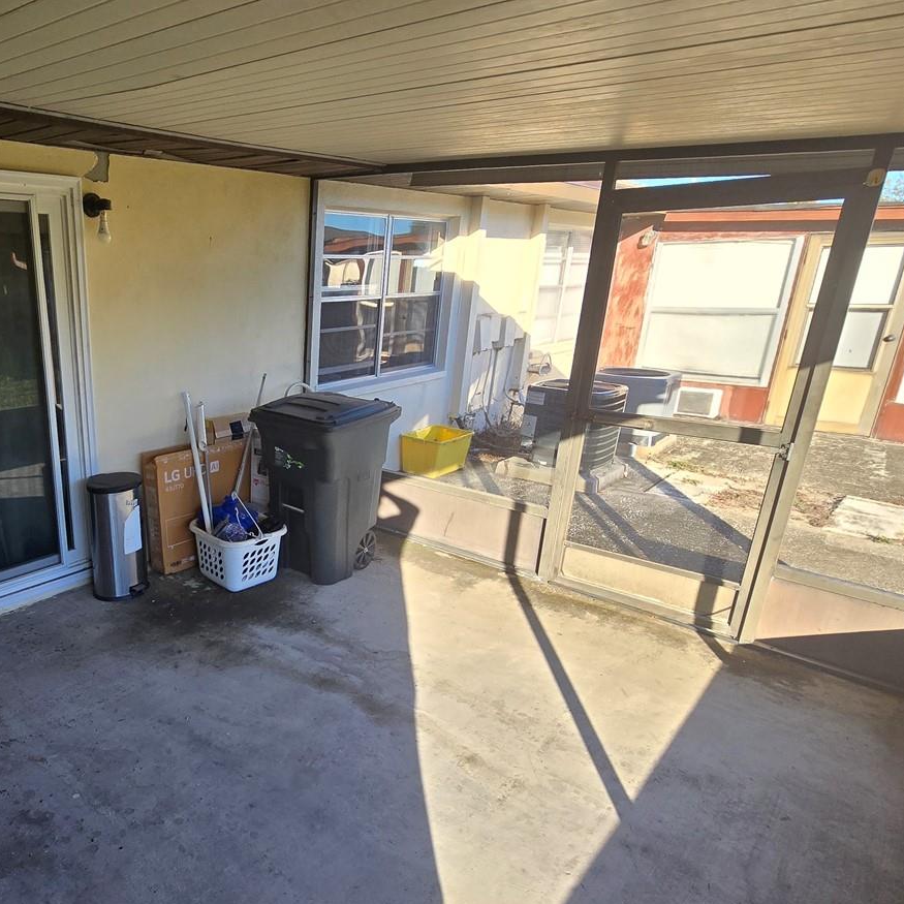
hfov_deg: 66.1
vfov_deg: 71.9
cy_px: 503
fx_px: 620
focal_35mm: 21
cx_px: 192
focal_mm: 2.2
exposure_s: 1/241
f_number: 2.2
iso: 50
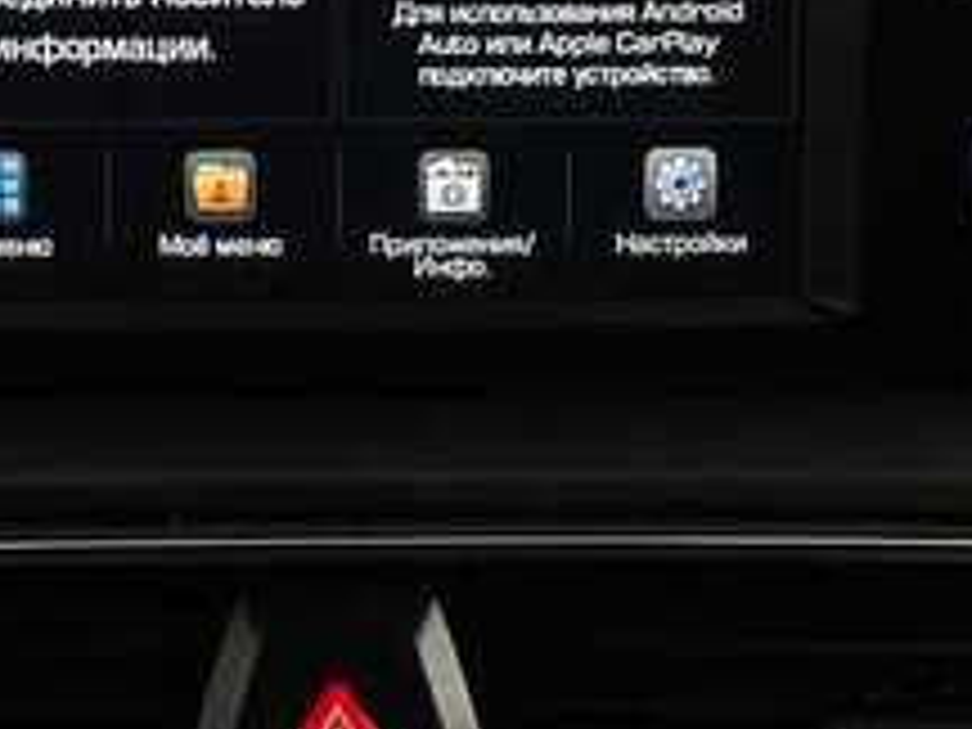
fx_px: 5616
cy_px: 1060
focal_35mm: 200
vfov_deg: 7.3
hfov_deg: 9.9
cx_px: 351
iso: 100
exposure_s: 1/50
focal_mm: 6.86
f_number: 1.78
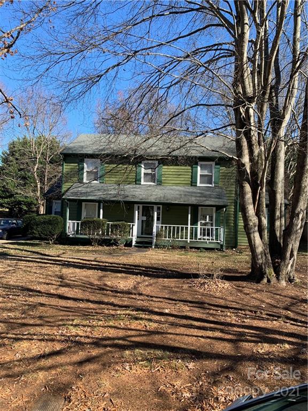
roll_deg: -2.7
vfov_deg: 67.3
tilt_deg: +1.8
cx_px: 154
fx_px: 308
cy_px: 206
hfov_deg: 53.1
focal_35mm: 26
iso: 25
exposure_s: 1/754
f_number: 1.8
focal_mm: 4.25
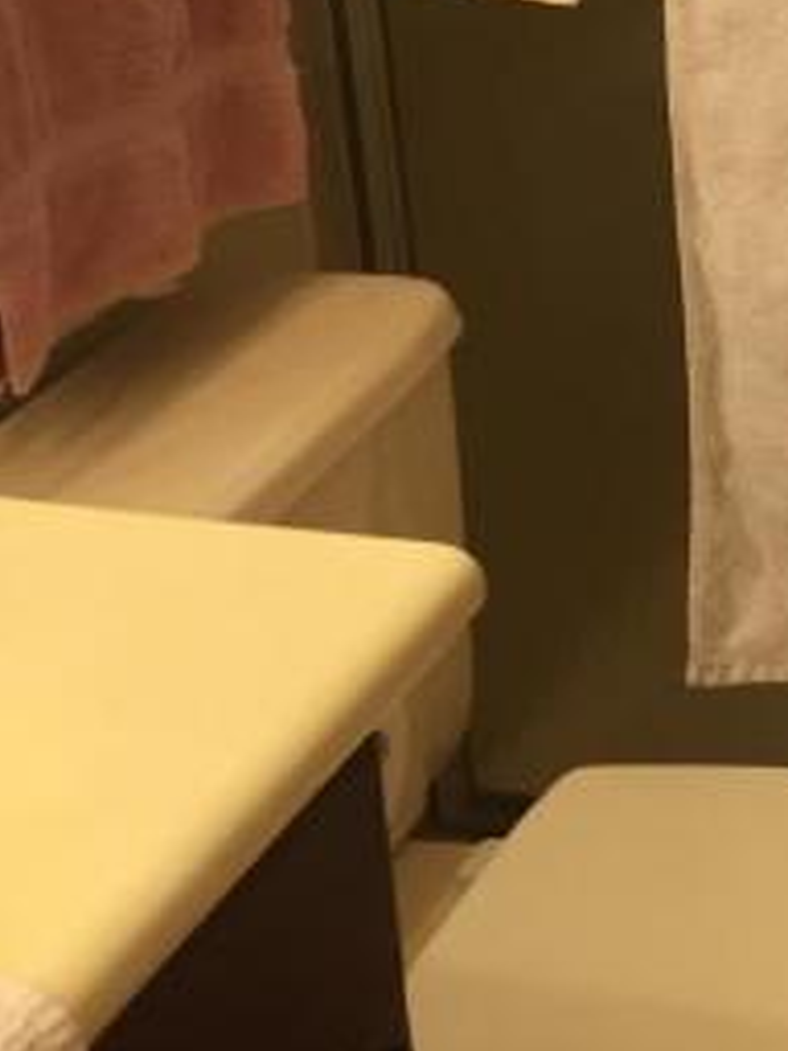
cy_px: -189
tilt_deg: -15.4
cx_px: 1178
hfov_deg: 15.6
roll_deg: +1.5
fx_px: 2641
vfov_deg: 21.1
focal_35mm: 87
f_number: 2.2
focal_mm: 4.15
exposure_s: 1/30
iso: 40
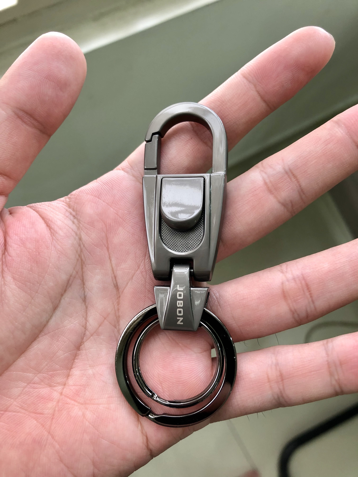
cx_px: 179
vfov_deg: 63.4
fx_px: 386
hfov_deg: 49.7
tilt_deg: -74.7
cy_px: 238
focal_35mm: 28
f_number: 1.8
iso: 40
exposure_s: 1/17
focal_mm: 4
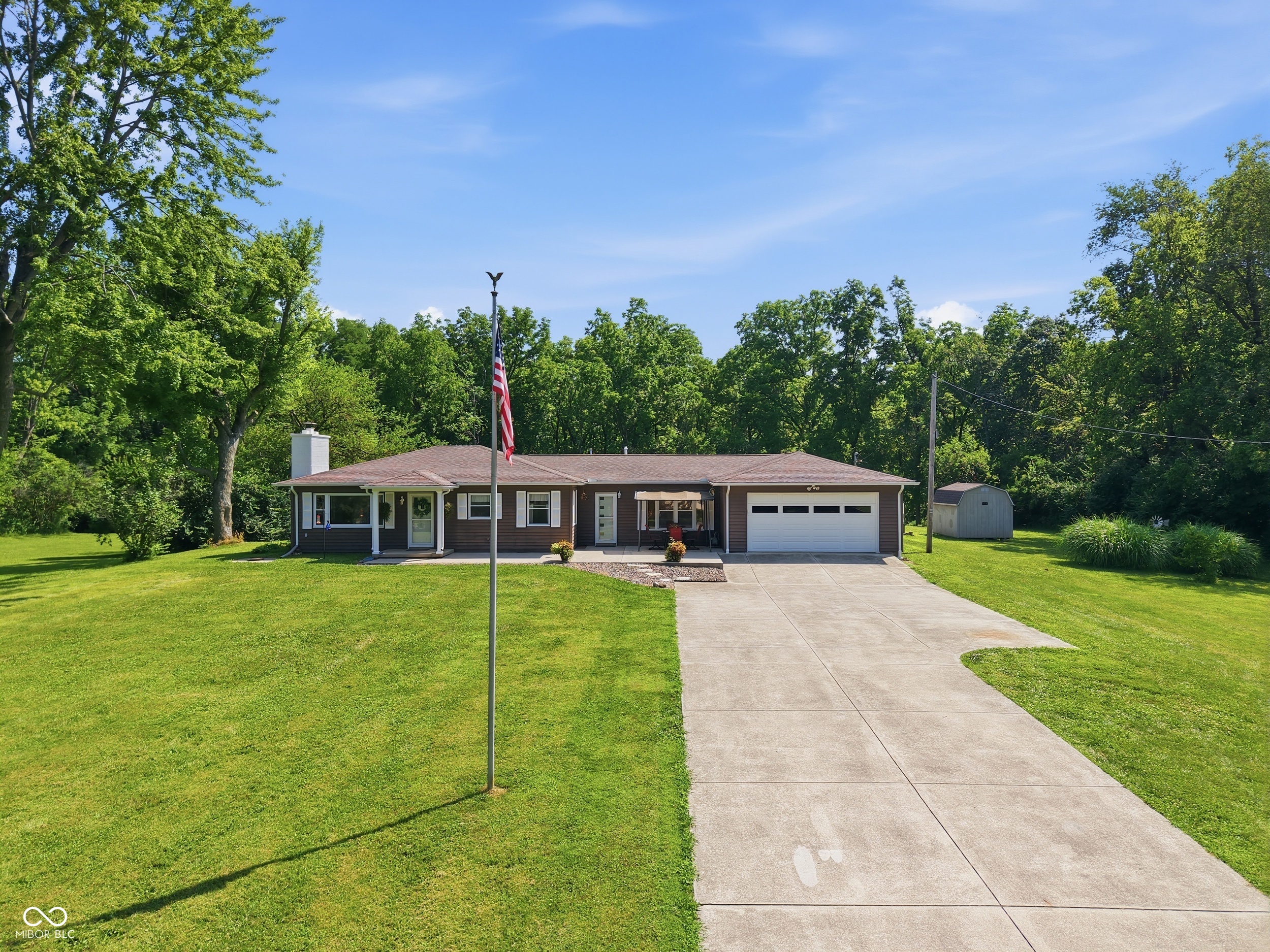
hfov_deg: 71.6
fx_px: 881
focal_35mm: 24
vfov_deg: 56.8
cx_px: 635
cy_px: 476
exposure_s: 1/6000
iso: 260
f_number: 1.8
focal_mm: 8.7
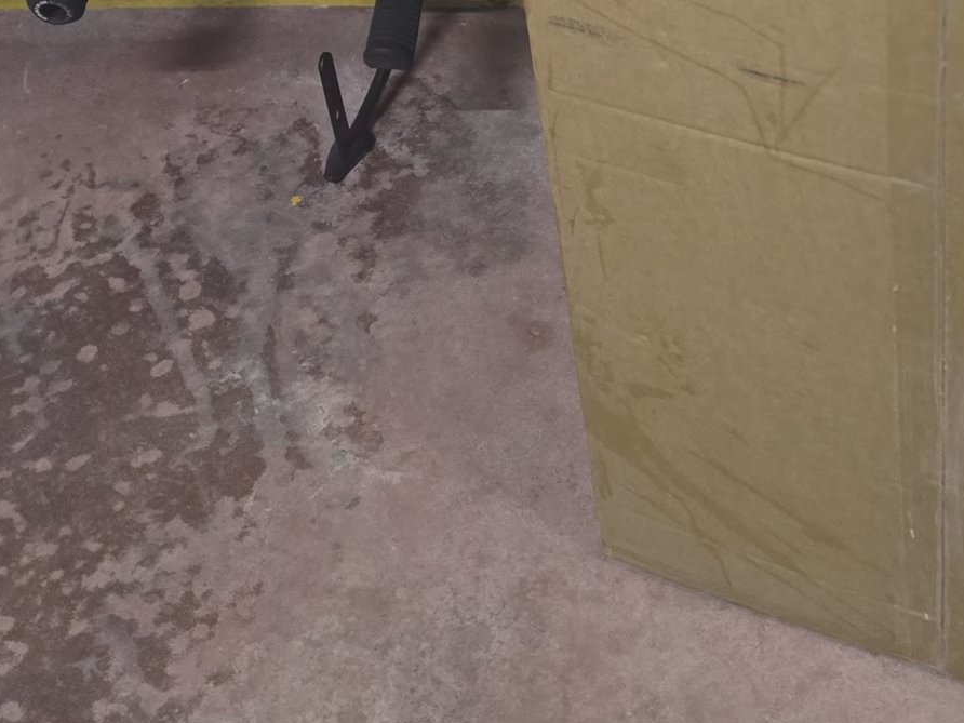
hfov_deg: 29.3
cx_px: 583
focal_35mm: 66
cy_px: -156
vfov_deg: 20.7
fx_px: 1838
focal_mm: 6.3
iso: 1600
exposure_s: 1/50
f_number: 1.7
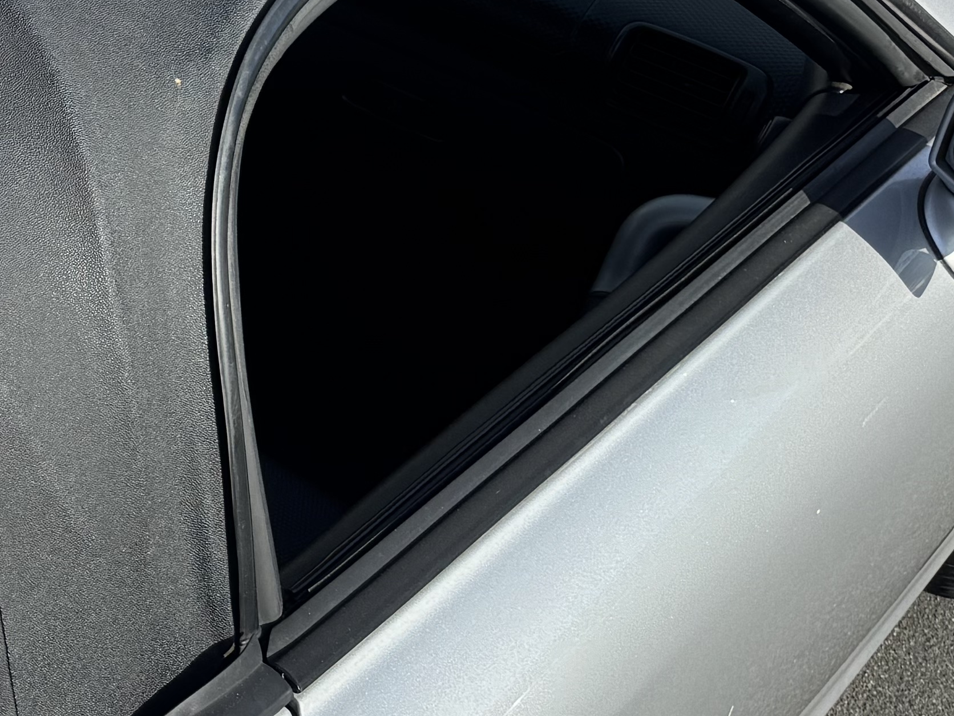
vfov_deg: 17.8
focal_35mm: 82
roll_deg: -2.2
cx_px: -561
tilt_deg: -31.9
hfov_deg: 19.9
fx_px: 2260
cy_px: 133
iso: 80
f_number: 1.78
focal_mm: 6.76
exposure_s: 1/2041
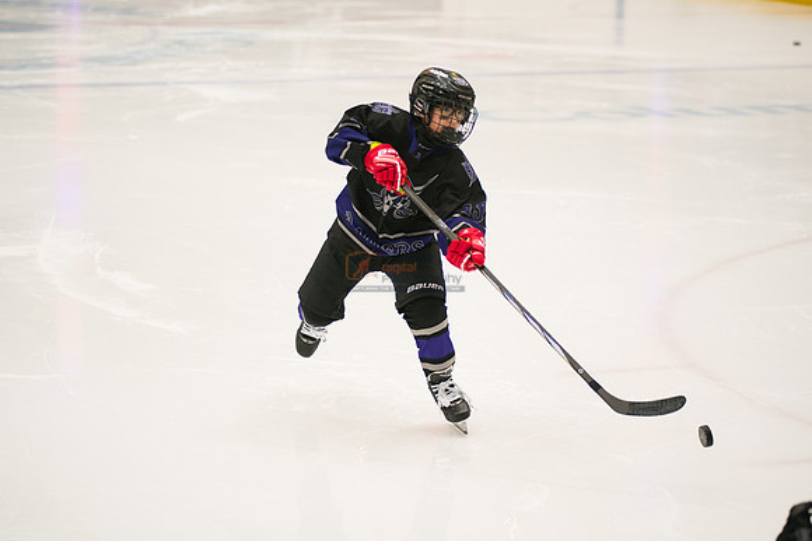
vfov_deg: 11.4
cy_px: 270
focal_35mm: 120
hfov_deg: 17.1
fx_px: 2707
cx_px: 406
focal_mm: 120
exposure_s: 1/1250
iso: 2000
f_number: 3.2
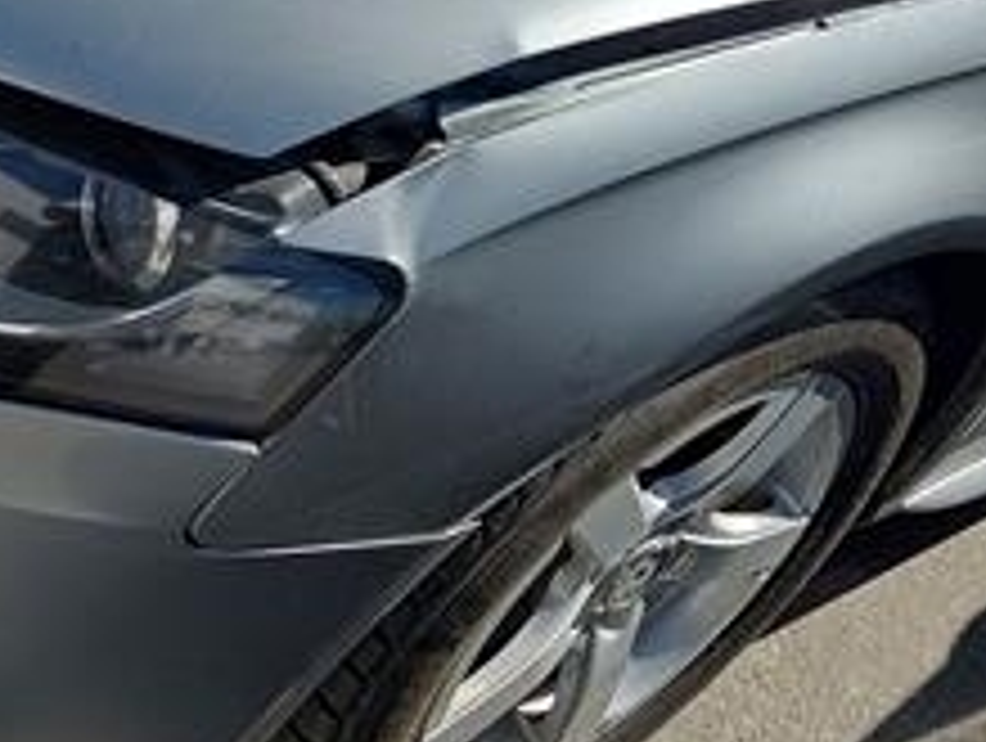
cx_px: 698
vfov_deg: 19.7
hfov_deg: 27.5
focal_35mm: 70
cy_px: -175
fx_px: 1997
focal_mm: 5.23
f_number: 1.8
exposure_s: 1/1186
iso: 25
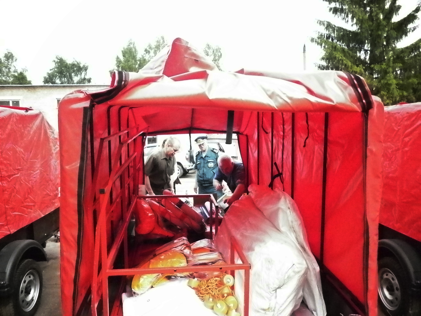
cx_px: 210
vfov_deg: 49.7
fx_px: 341
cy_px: 158
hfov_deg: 63.4
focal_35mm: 28
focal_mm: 5
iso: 1600
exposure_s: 1/1000
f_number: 7.1
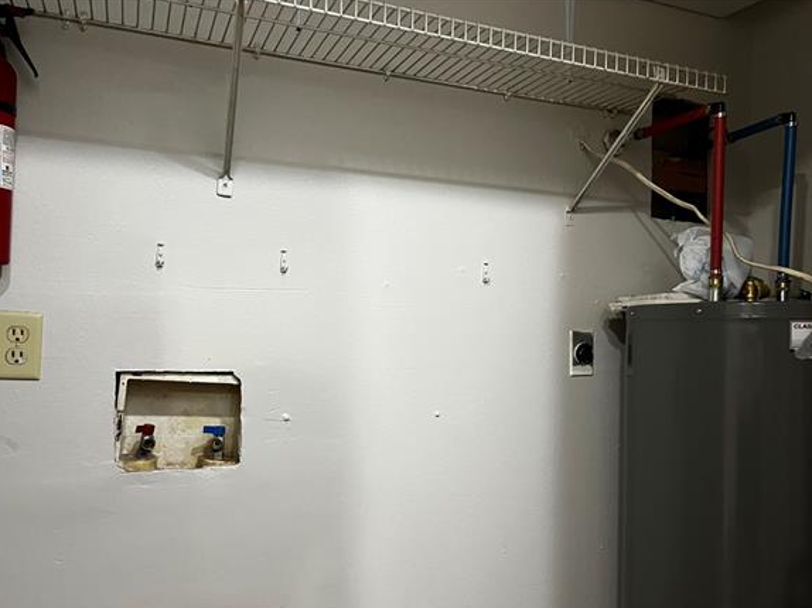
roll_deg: -0.7
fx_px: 680
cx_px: 416
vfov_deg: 48.1
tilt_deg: -2.2
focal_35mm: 29
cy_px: 334
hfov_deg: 61.7
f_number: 1.5
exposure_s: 1/60
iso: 500
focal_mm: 5.7
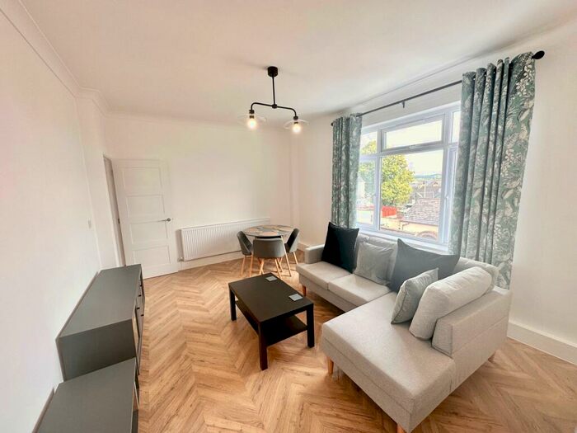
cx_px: 288
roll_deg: +1.6
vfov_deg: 85.7
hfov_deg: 102.1
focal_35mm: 14
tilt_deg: -9.4
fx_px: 233
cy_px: 216
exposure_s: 1/99
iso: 50
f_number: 2.2
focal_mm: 2.22
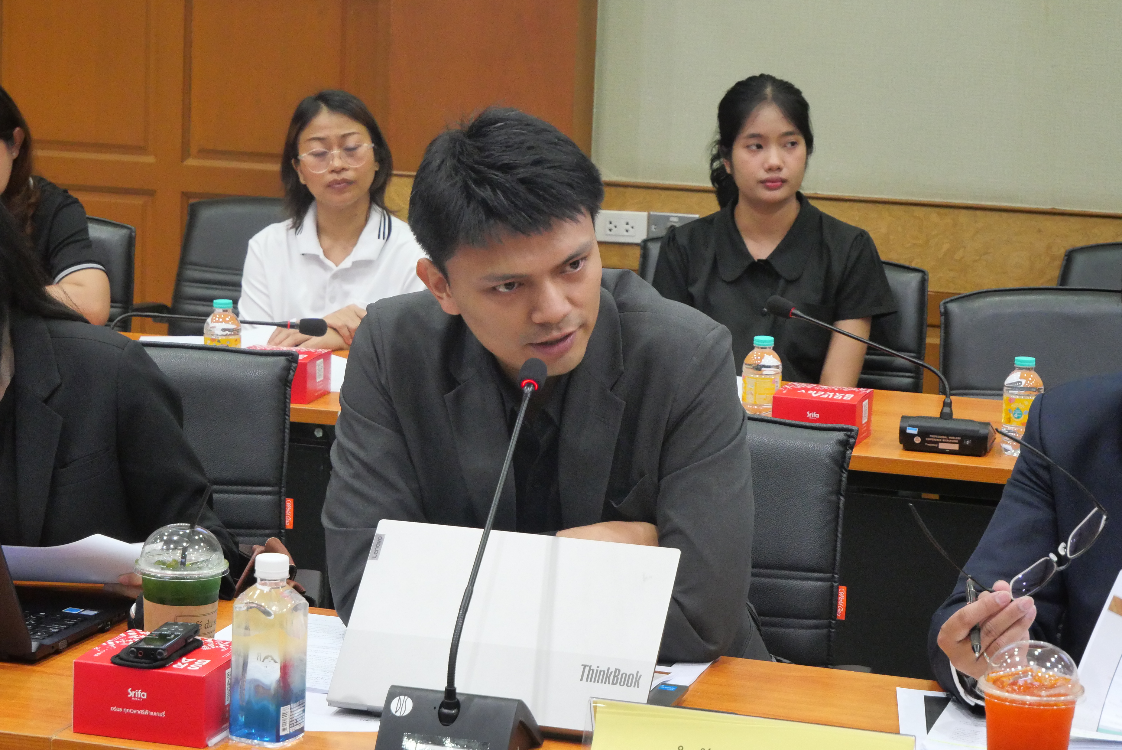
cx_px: 561
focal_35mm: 87
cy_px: 375
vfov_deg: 15.7
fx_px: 2713
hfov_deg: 23.4
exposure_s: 1/50
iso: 3200
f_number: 5.5
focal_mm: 42
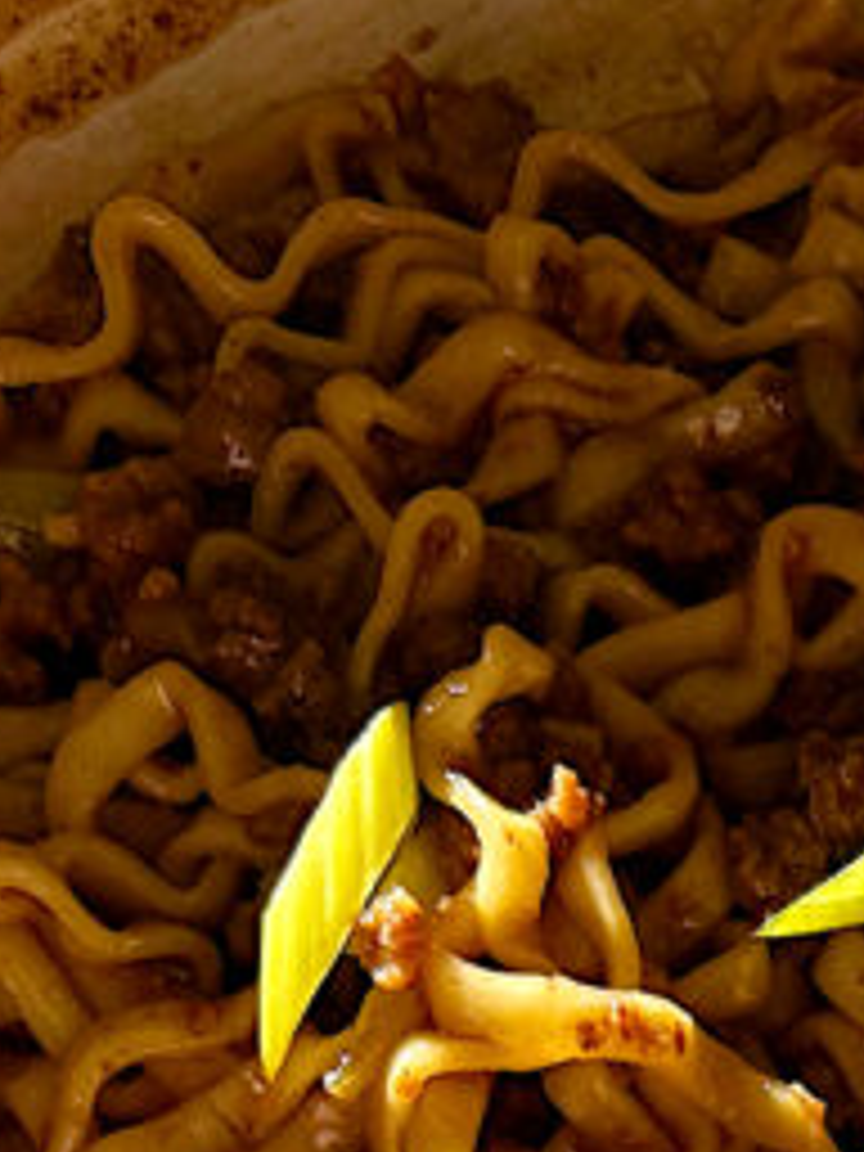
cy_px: 2182
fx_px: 3461
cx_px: 1332
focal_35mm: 104
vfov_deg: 15.7
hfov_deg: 13.3
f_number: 1.5
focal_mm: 5.7
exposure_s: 1/1183
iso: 50
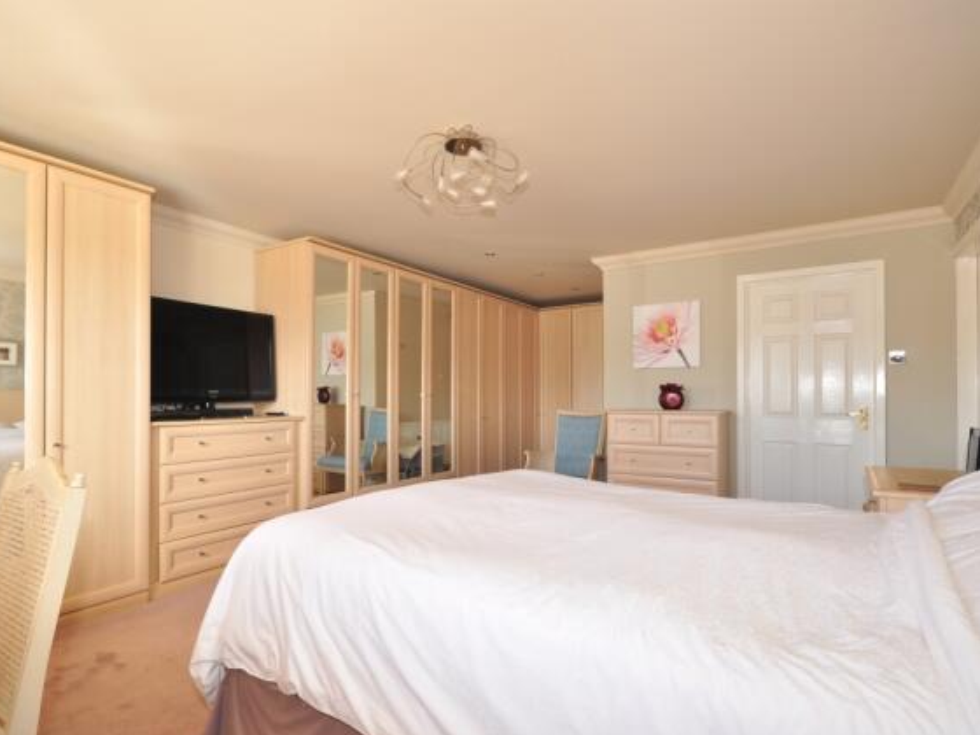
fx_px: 526
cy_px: 378
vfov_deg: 69.9
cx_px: 471
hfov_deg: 86.0
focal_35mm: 19
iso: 200
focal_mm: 11
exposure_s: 1/8
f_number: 9
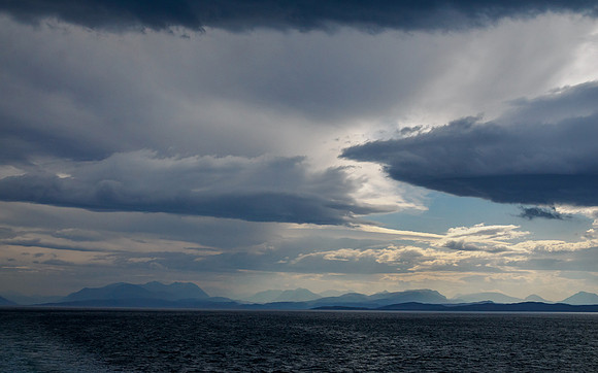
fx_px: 863
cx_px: 299
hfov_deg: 38.2
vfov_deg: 24.4
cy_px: 205
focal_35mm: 53
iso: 400
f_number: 5.6
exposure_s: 1/5000
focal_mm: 25
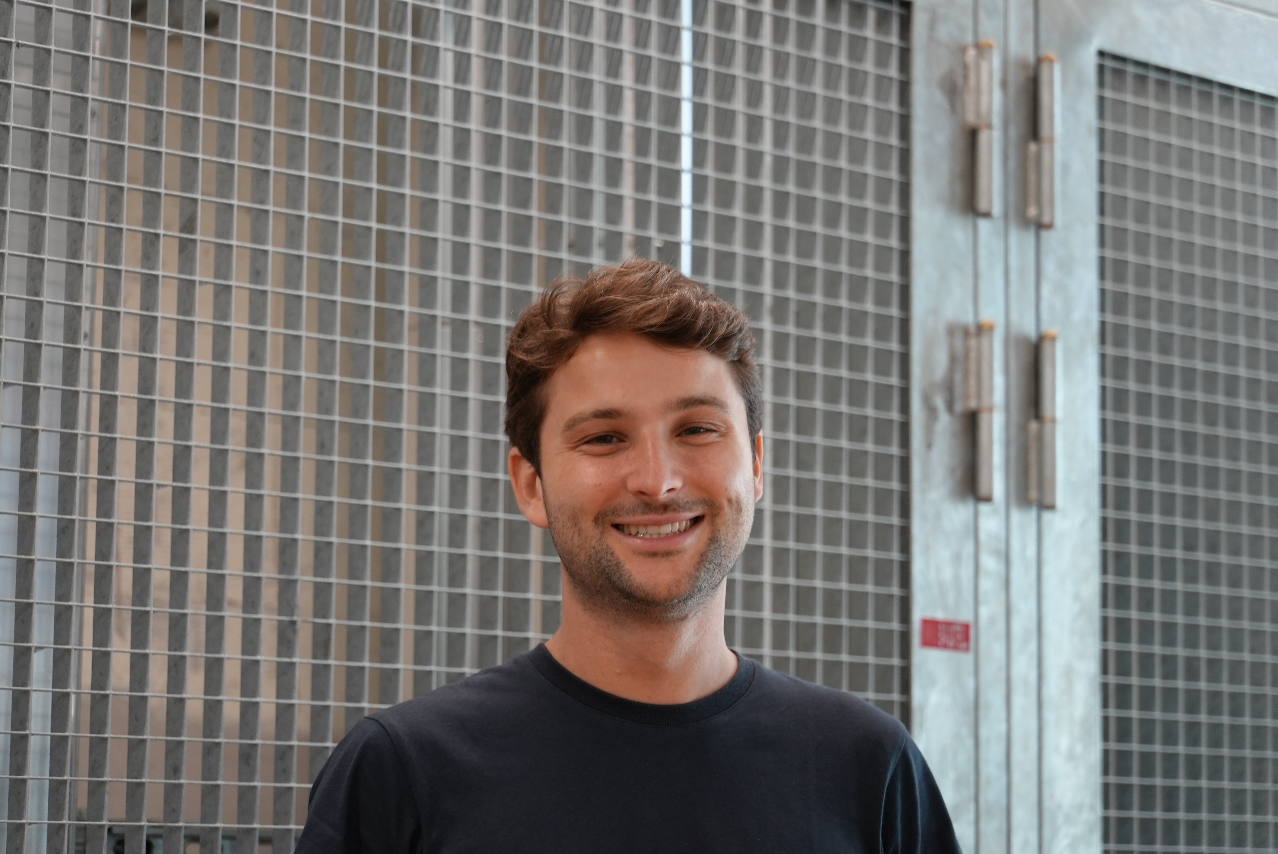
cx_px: 639
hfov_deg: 22.9
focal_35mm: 89
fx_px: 3161
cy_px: 427
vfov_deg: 15.4
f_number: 4
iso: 2000
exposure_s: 1/160
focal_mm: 89
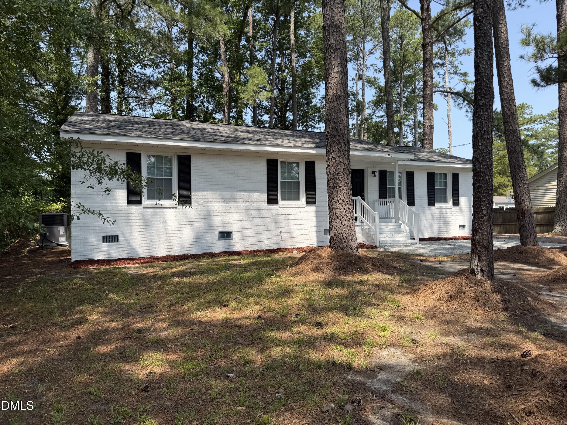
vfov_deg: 56.8
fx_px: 393
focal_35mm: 24
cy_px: 212
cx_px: 284
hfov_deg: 71.6
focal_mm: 6.76
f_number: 1.78
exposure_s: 1/1770
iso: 80
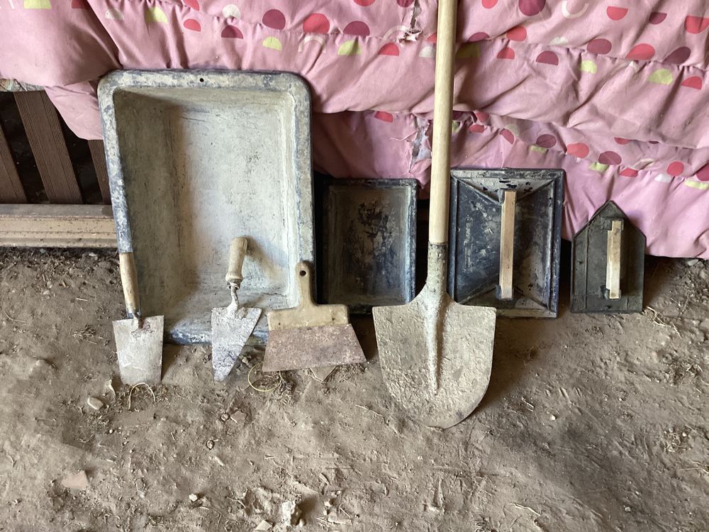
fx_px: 635
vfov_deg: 45.4
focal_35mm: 31
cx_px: 354
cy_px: 266
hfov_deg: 58.4
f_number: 2.4
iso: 160
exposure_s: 1/50
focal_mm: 3.3
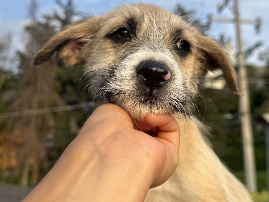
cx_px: 134
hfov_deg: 71.6
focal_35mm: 24
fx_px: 187
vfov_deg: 56.8
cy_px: 101
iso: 80
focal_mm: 6.86
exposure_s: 1/1083
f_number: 1.78
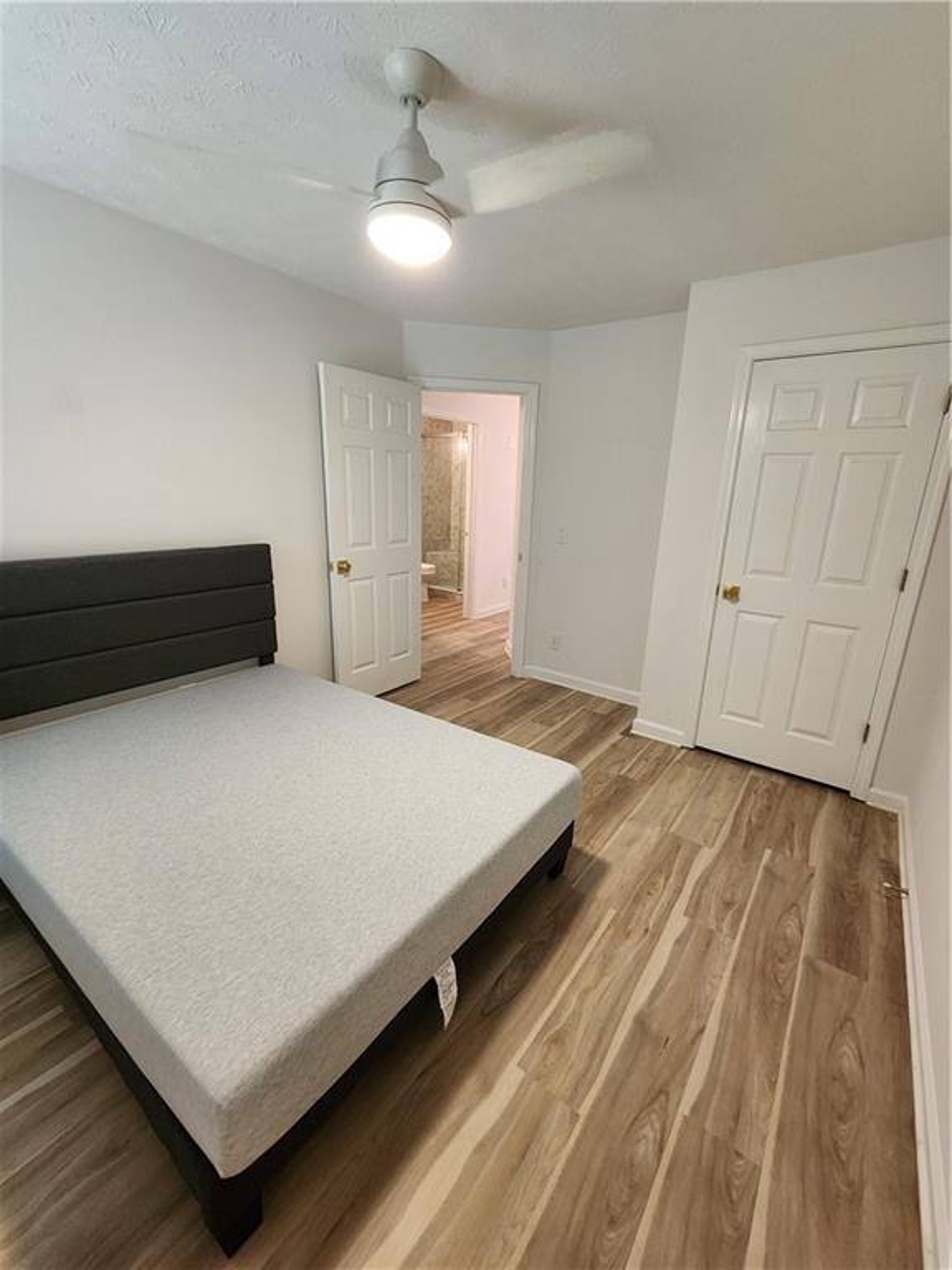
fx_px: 477
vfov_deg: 106.2
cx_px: 476
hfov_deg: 89.9
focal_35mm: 13
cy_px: 635
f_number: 2.2
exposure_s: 1/60
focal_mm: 2.2
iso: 320
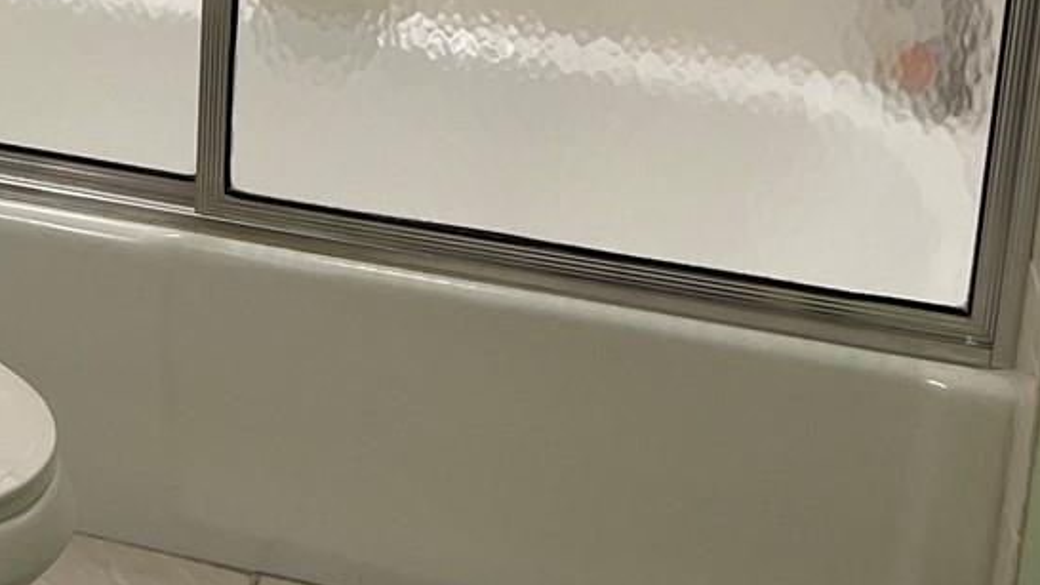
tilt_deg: -13.4
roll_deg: -0.1
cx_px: -202
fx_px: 2289
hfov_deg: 23.4
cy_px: -311
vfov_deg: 13.6
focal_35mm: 83
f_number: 1.6
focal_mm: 5.1
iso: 100
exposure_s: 1/120
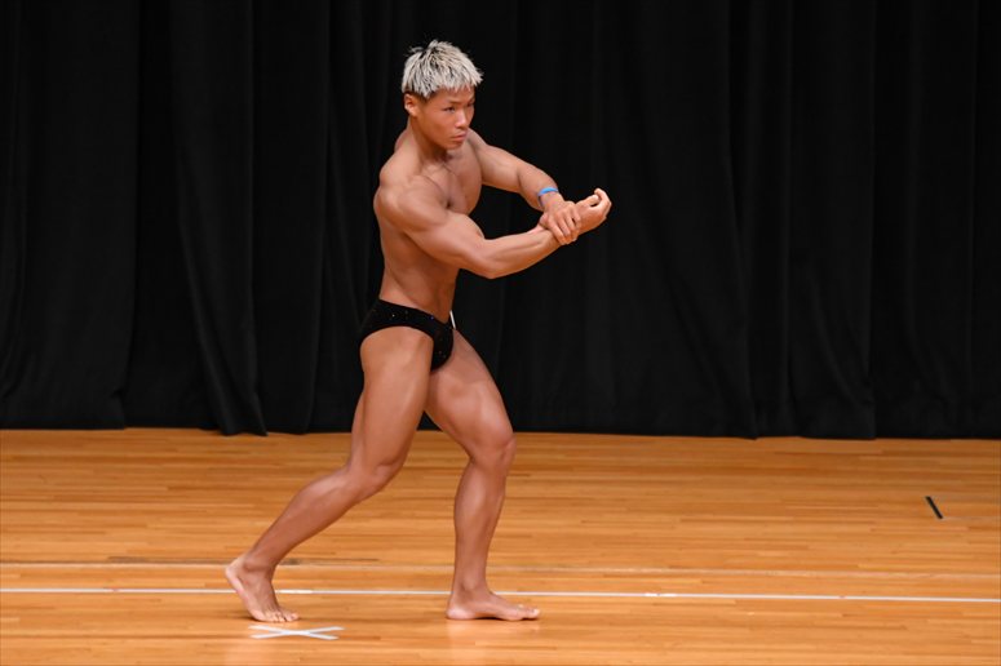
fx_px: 8755
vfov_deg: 4.4
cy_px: 333
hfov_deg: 6.5
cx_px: 500
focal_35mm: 315
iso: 3200
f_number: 5.6
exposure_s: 1/400
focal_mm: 210
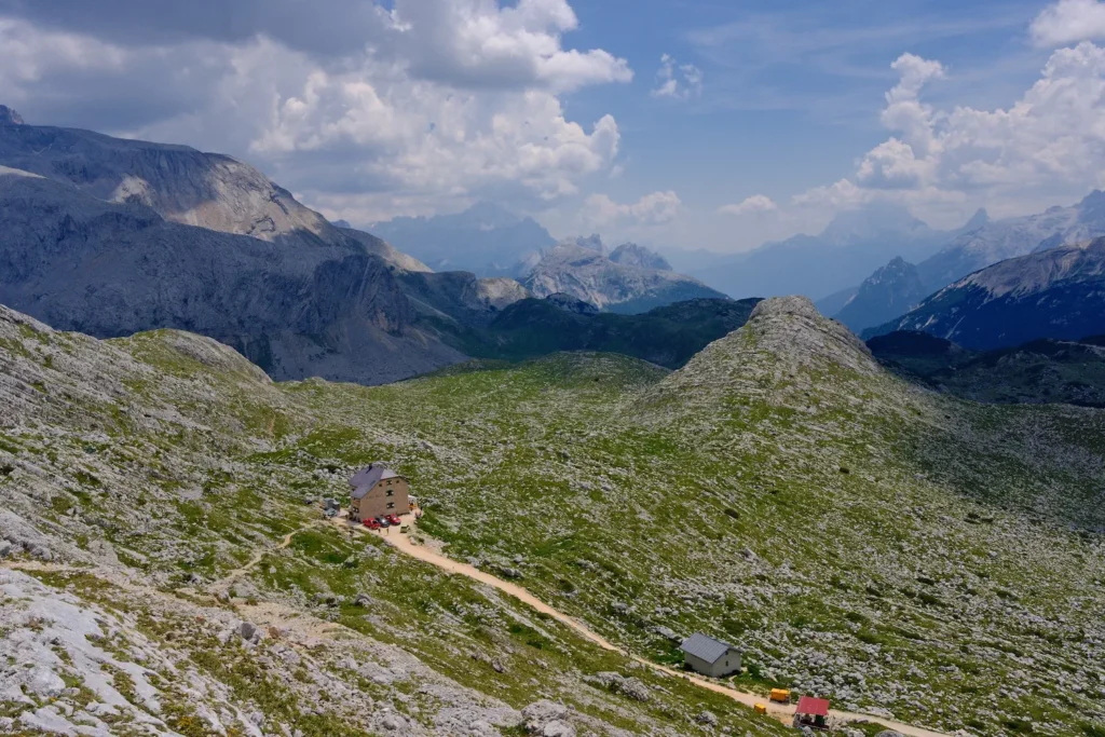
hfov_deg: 54.4
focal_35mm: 35
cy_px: 368
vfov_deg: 37.9
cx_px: 552
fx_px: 1074
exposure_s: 1/220
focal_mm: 23
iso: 250
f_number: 16
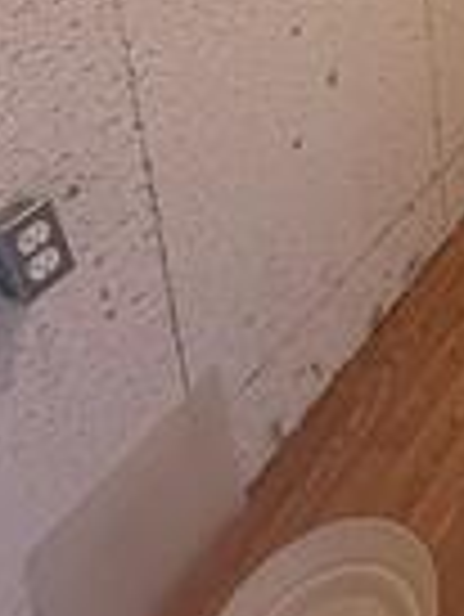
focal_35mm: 49
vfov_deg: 28.9
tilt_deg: -13.1
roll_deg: -0.8
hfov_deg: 22.4
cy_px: -247
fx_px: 874
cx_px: 757
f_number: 2.2
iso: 320
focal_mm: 2.22
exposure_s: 1/63
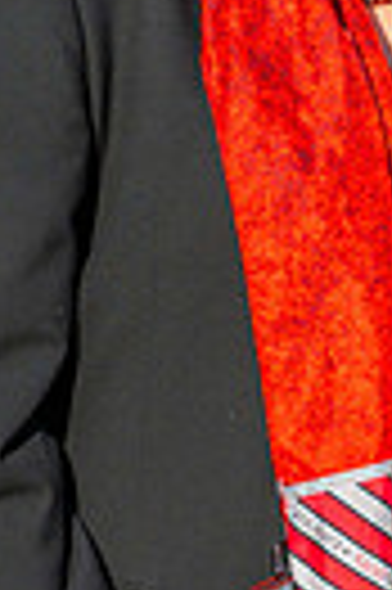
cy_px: 223
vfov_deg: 5.1
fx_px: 6616
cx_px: 996
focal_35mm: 404
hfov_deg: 3.3
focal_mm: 91
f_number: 5
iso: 200
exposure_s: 1/2000
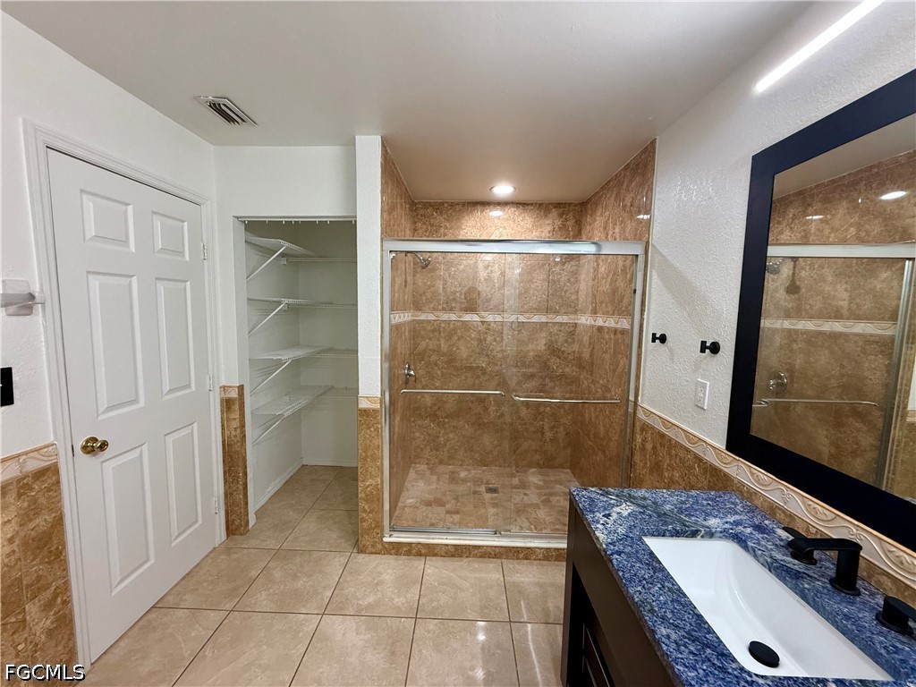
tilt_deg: -4.5
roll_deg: -0.5
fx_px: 370
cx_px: 458
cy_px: 344
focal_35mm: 14
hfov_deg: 102.1
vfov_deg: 85.7
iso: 320
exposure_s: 1/99
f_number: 2.2
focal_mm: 2.22
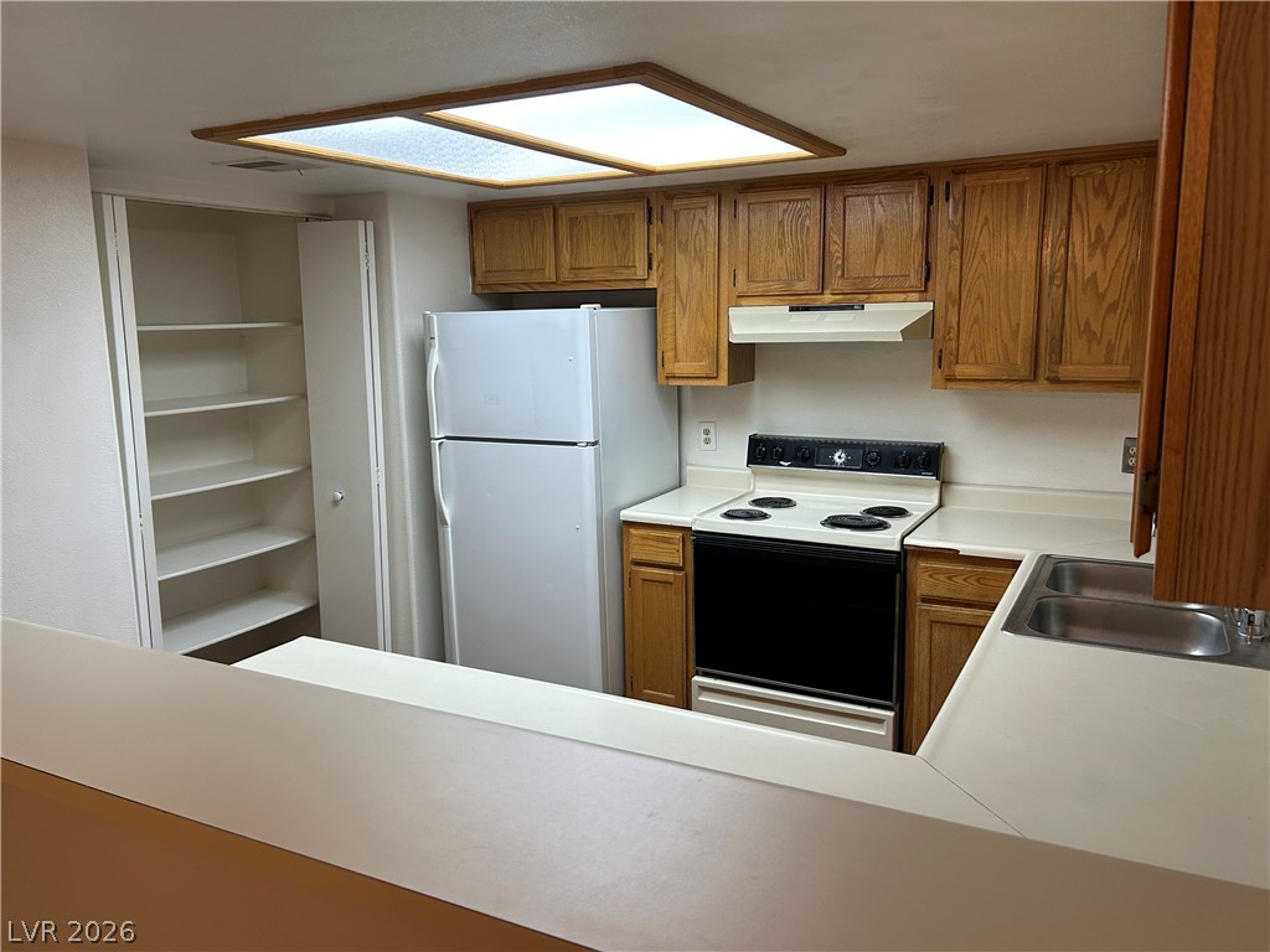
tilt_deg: -11.6
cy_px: 476
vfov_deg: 53.1
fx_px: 954
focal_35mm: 26
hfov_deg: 67.3
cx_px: 635
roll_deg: +1.9
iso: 100
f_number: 1.5
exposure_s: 1/120
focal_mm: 5.7
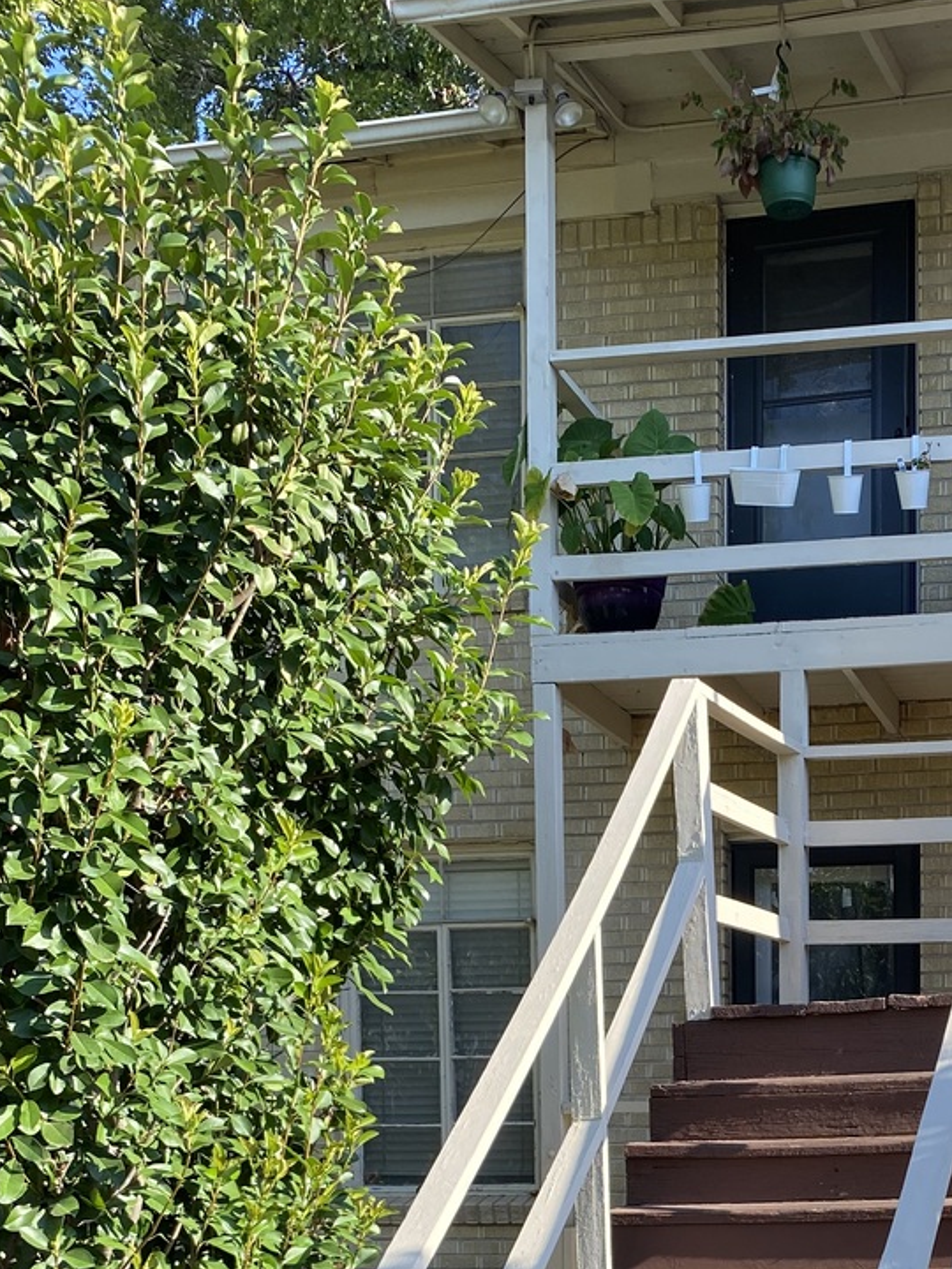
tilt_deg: -2.2
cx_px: 806
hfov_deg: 27.3
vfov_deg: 34.1
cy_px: 1214
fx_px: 1907
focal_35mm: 52
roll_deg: -0.6
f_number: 1.8
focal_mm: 4.25
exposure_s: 1/698
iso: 32
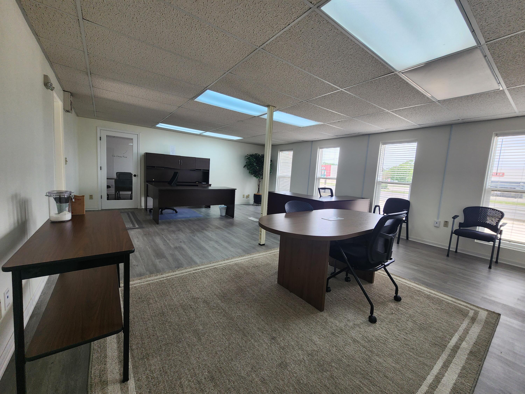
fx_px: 197
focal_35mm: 13
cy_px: 197
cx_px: 262
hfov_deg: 106.2
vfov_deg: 89.9
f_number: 2.2
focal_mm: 2.2
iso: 80
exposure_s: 1/120
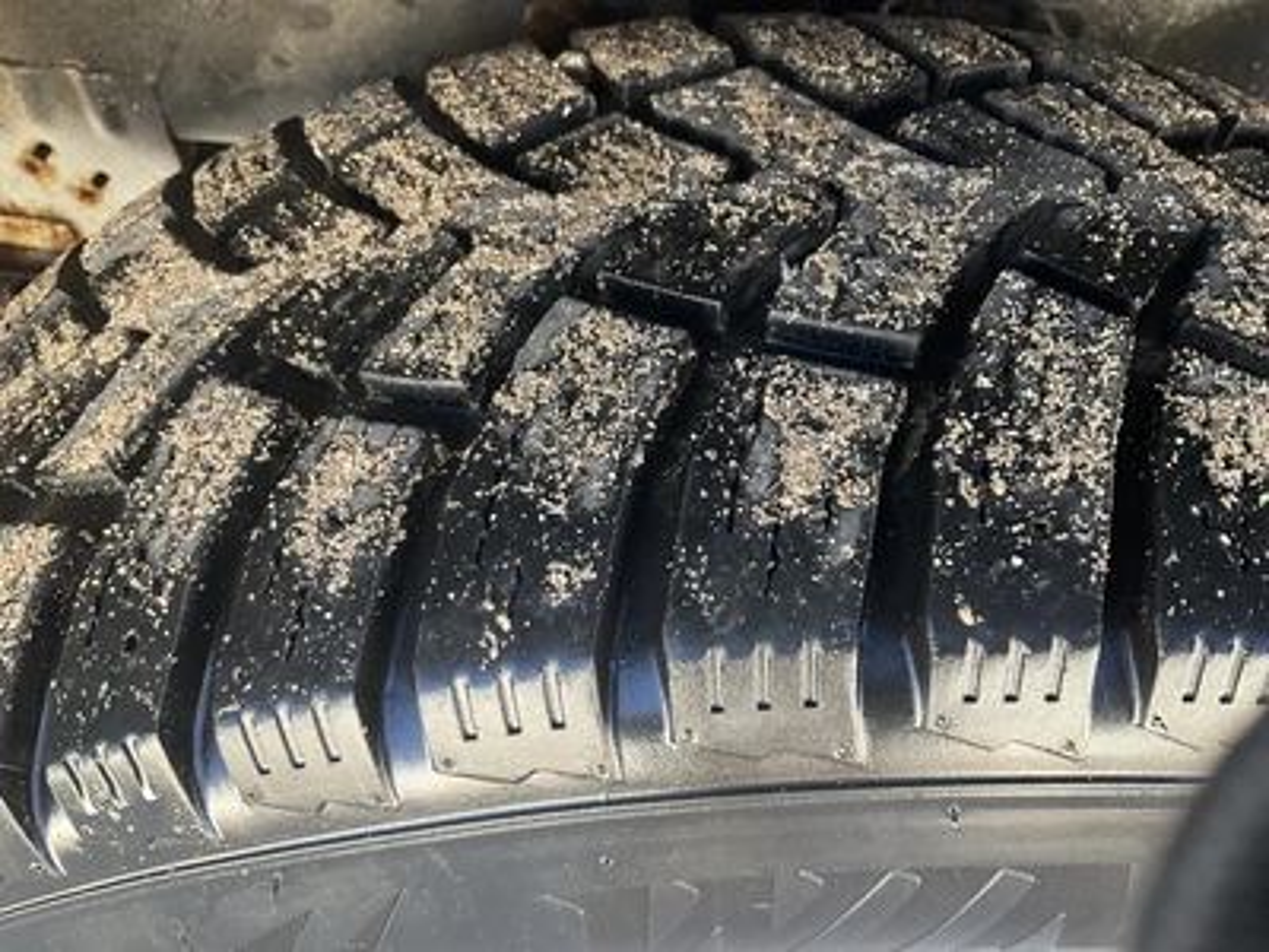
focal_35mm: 29
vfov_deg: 48.2
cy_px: 476
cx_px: 634
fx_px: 1063
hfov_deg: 61.7
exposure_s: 1/77
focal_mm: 3
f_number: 1.8
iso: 64
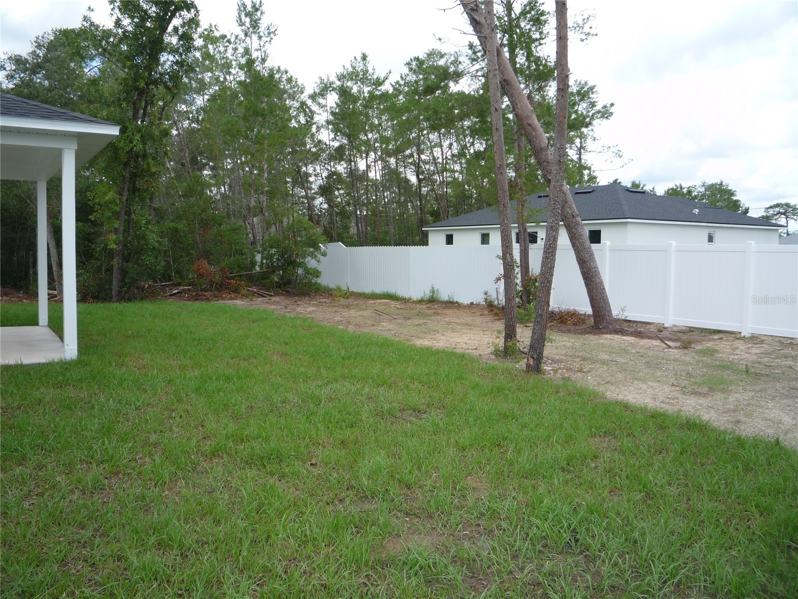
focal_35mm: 30
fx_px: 692
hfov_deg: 60.0
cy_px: 300
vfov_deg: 46.8
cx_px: 399
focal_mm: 5.2
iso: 100
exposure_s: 1/320
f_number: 4
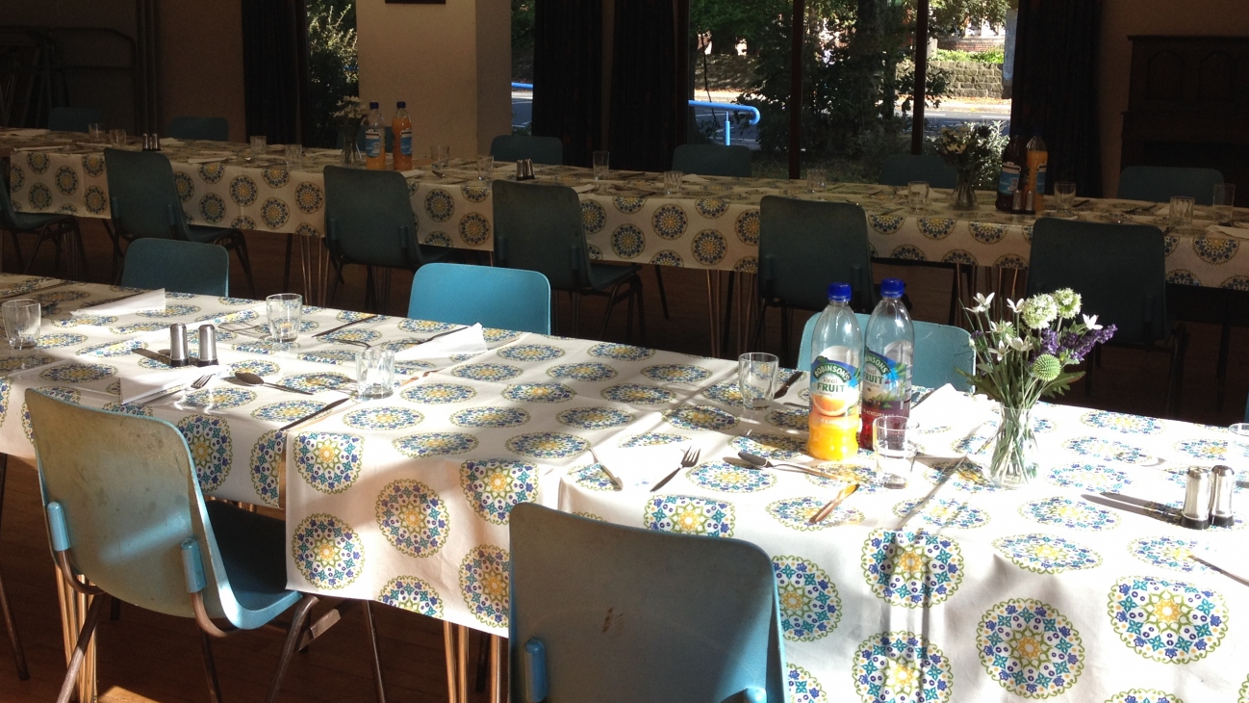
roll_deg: +1.5
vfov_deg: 25.4
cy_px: 272
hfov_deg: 43.7
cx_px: 641
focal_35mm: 47
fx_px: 1557
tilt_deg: -11.5
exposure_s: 1/207
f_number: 2.4
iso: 50
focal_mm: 4.28
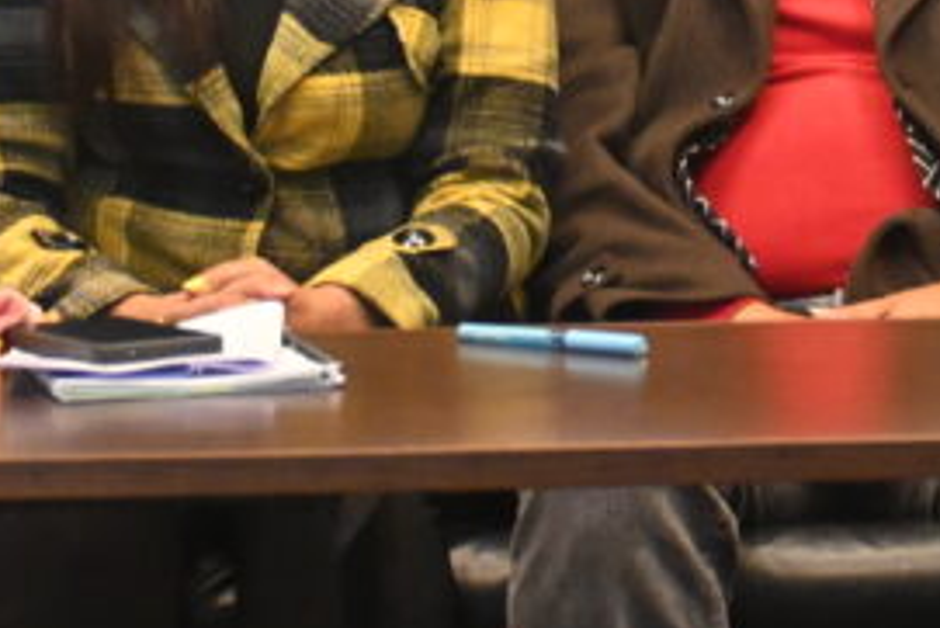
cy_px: -189
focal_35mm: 142
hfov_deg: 14.0
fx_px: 3707
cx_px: 1134
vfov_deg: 9.5
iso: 3200
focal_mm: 25
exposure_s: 1/60
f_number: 4.2
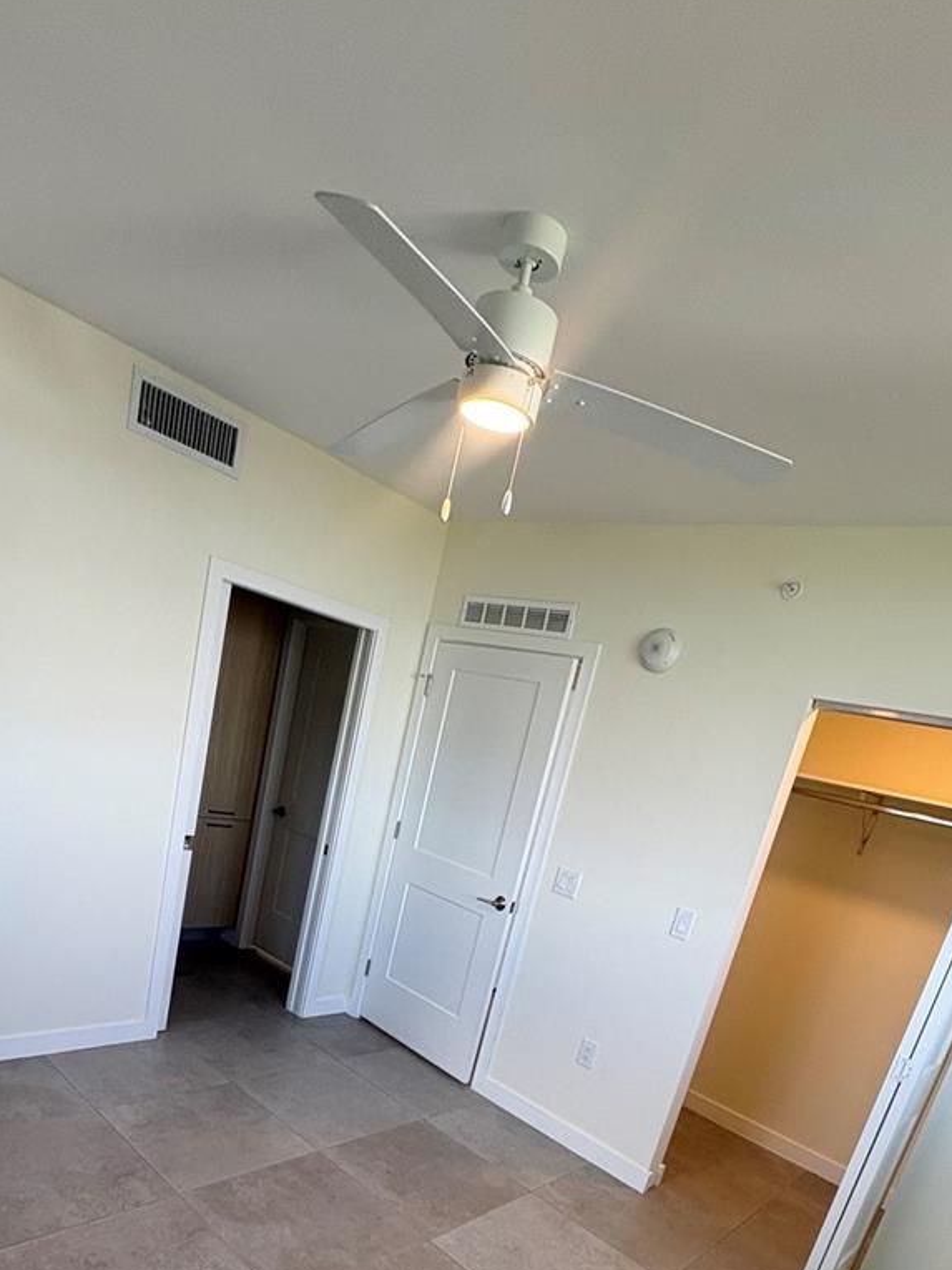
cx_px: 427
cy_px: 948
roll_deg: -14.1
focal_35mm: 22
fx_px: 807
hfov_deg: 60.9
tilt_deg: -15.3
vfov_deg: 71.4
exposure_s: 1/120
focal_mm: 2.22
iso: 100
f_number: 2.2
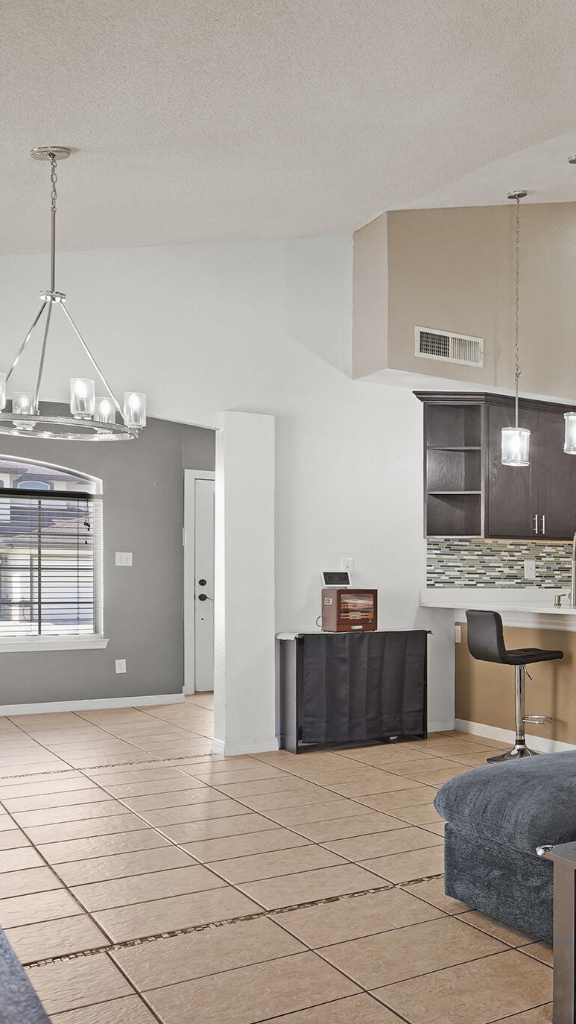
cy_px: 599
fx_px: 950
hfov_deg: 25.1
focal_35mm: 35
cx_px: 876
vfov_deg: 56.3
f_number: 8
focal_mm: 17
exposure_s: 1/2
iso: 640
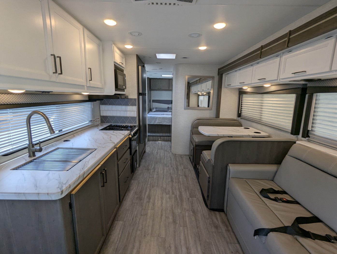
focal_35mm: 16
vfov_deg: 78.2
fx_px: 156
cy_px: 127
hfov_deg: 94.4
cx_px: 168
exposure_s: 1/142
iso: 67
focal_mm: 2.35
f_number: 2.2
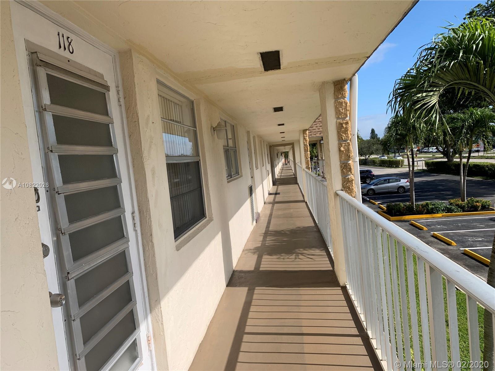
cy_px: 186
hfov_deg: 67.3
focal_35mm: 26
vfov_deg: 53.1
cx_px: 248
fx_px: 372
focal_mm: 4.25
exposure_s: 1/2309
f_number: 1.8
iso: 25
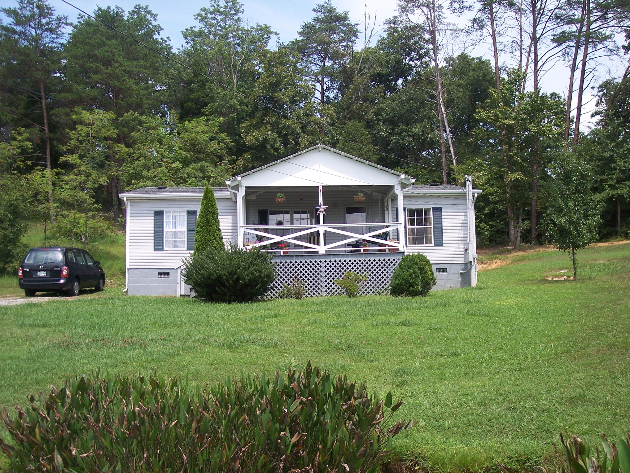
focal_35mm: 39
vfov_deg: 36.8
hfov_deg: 47.9
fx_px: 710
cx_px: 315
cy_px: 236
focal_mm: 8
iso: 100
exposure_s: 1/500
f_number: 3.4
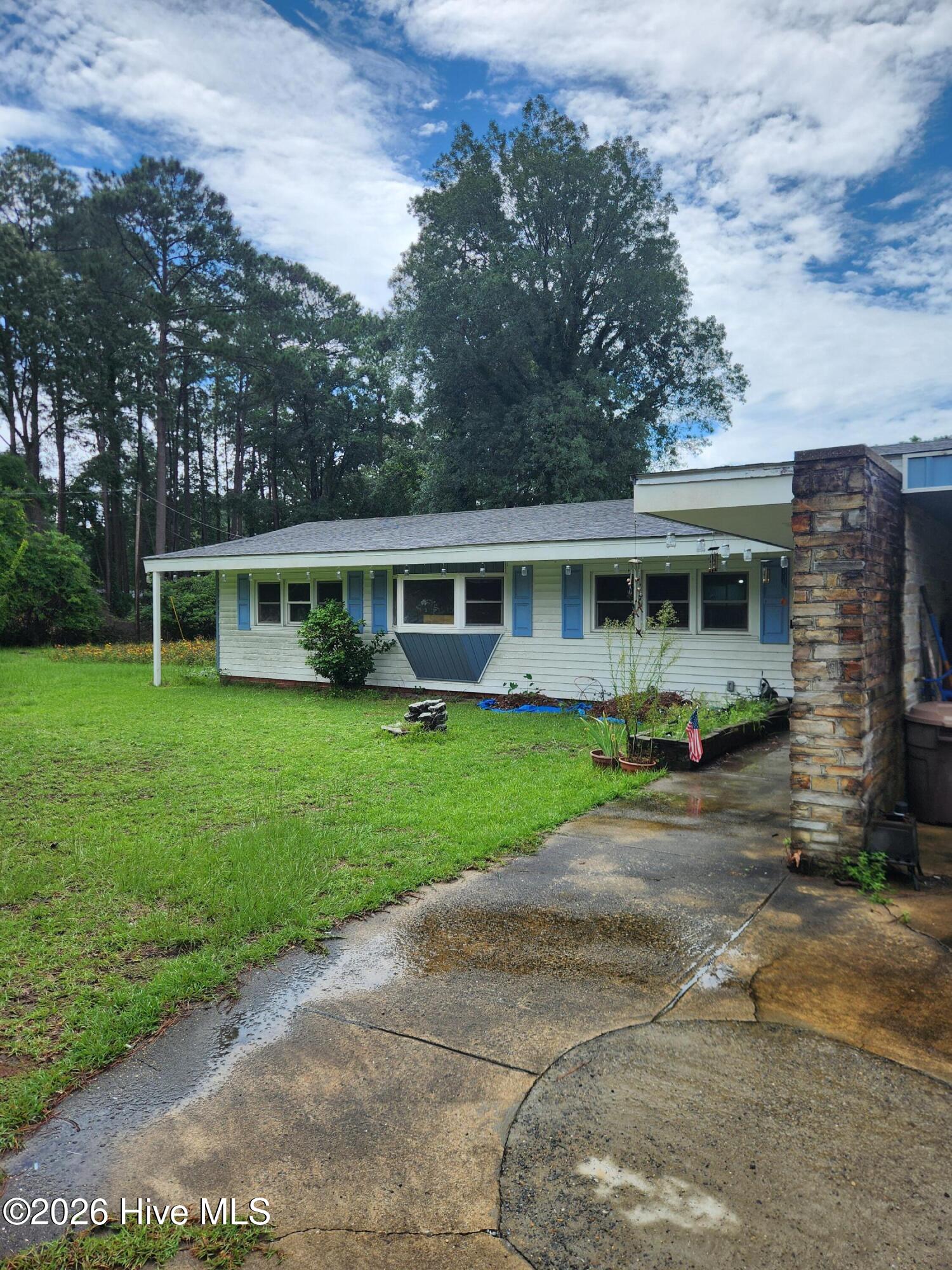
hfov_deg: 58.9
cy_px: 635
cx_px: 476
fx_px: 843
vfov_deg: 73.9
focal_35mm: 23
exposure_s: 1/1468
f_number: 1.8
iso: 20
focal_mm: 5.4
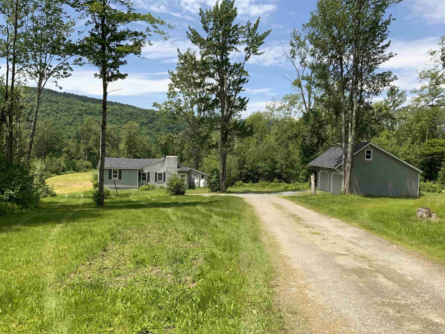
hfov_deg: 61.7
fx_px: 373
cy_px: 167
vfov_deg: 48.2
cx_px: 222
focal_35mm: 29
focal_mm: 3
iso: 16
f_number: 1.8
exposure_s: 1/1730
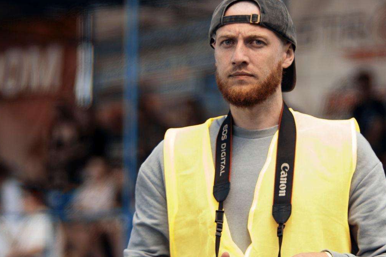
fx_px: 2520
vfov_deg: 5.9
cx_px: 249
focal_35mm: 235
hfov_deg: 8.8
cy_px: 139
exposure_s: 1/320
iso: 640
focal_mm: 85
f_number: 1.8
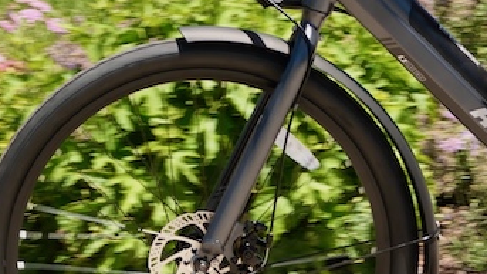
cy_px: -70
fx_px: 4882
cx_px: 467
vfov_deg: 3.2
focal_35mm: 378
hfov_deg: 5.7
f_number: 5
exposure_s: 1/340
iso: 125
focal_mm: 68.7
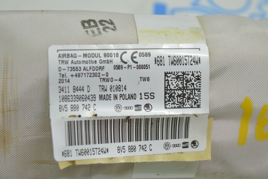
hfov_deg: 24.6
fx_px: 614
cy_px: 90
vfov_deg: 16.5
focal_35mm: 82
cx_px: 134
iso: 400
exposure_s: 1/40
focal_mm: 55
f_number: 5.6
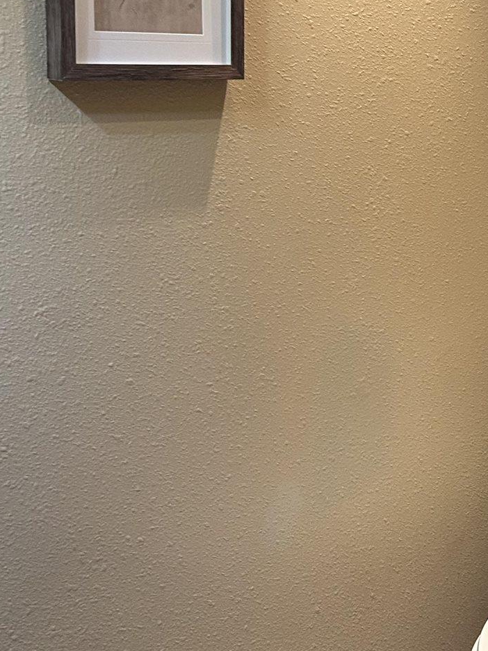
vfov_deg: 30.1
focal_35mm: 64
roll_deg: -2.1
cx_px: 593
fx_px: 1203
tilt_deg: -8.3
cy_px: 229
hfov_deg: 21.3
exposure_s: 1/60
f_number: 1.5
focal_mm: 5.7
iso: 200
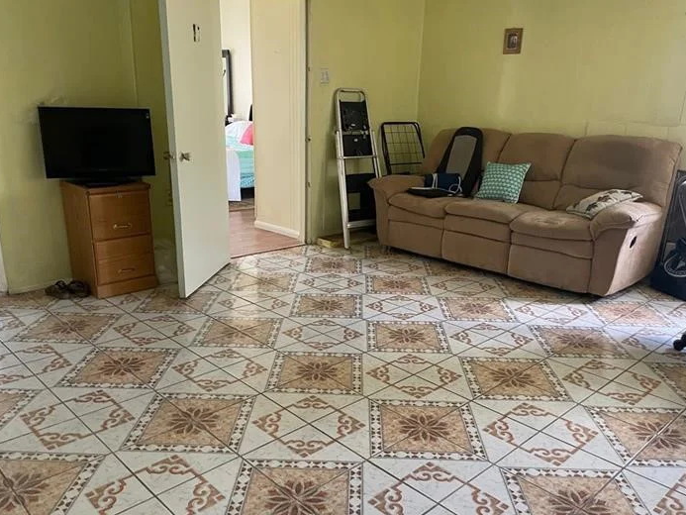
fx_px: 595
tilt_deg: -17.0
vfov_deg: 46.7
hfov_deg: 60.0
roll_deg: -1.4
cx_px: 344
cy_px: 289
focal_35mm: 30
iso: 500
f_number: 1.6
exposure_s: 1/60
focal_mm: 4.2
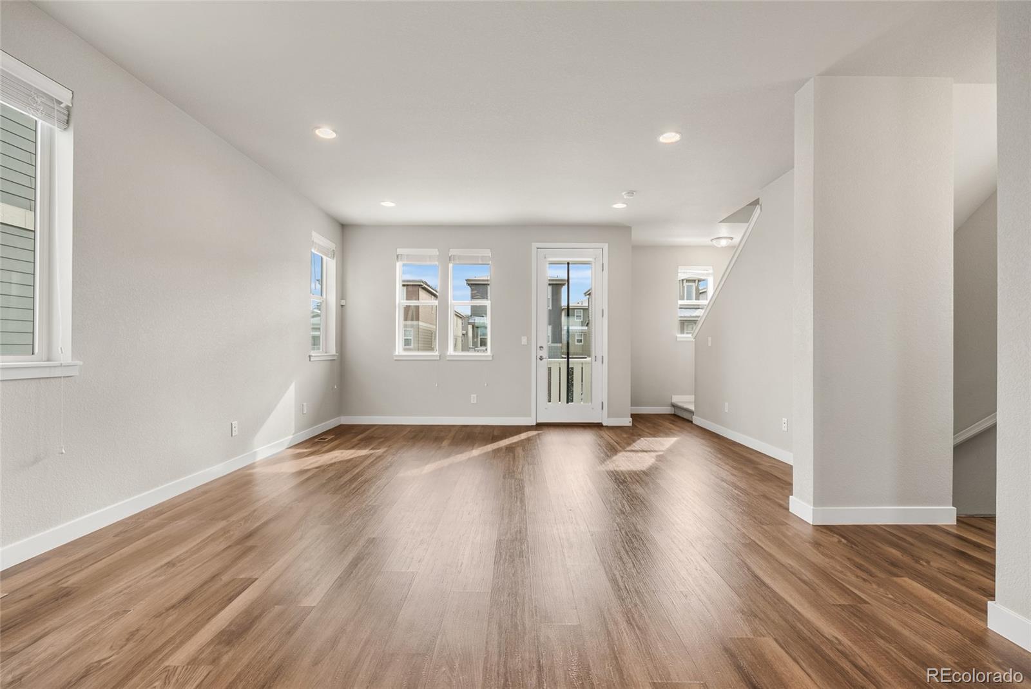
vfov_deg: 73.8
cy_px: 344
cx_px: 516
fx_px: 458
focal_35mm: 16
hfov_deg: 96.7
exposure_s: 1/4
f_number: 8
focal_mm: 16
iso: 200
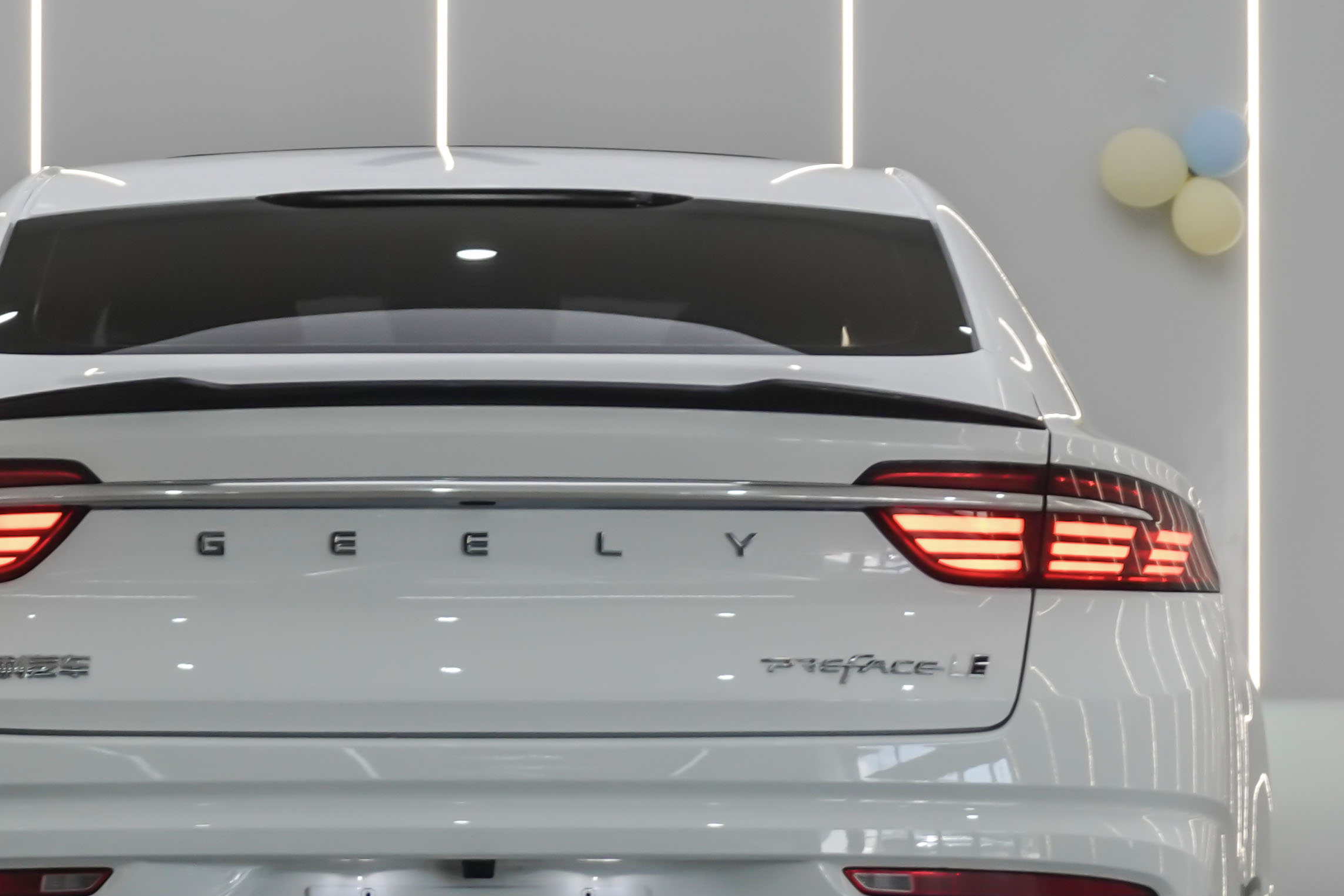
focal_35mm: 150
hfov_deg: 13.7
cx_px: 551
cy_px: 438
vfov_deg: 9.1
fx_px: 5600
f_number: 6.3
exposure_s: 1/125
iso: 640
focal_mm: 38
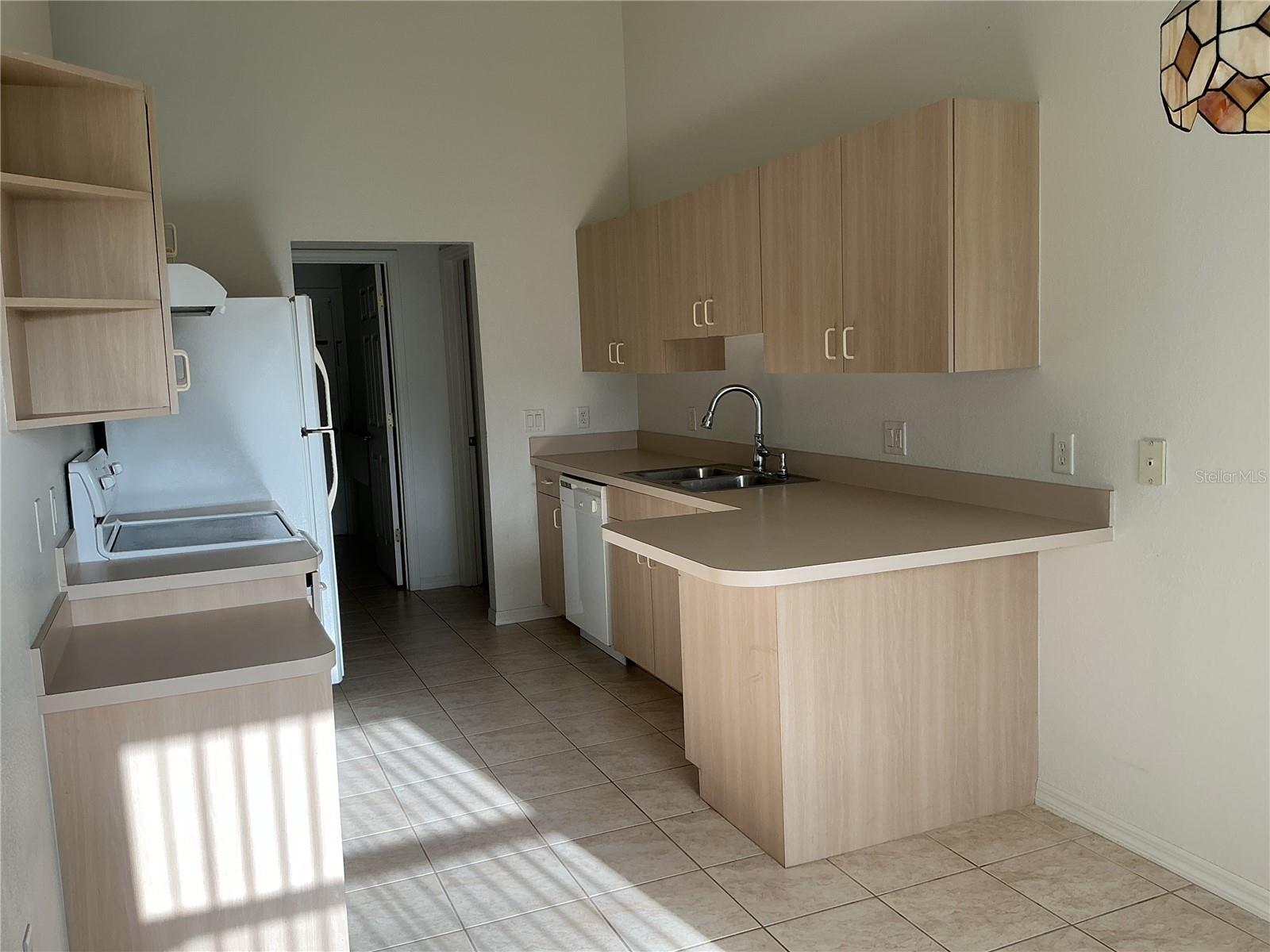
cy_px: 476
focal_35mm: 29
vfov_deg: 48.2
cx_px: 635
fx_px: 1064
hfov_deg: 61.7
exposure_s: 1/163
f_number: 1.8
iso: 25
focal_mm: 3
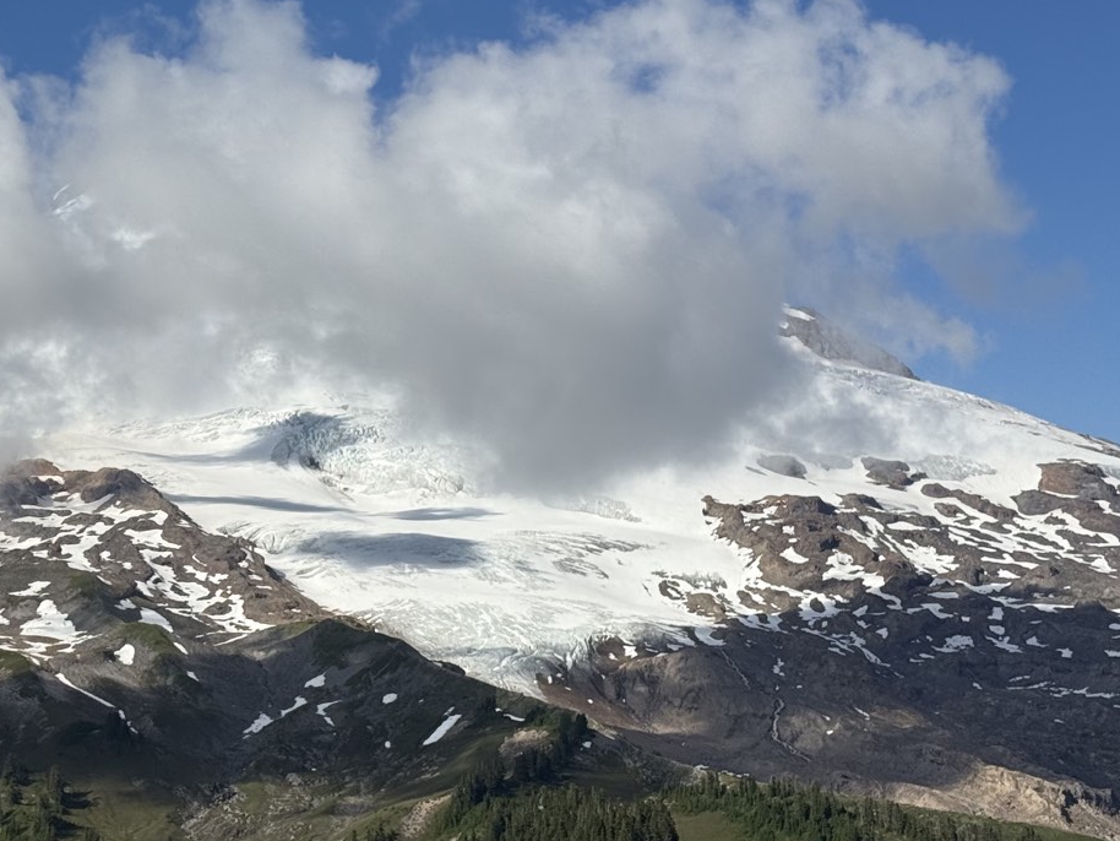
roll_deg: +0.8
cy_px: 430
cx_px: 202
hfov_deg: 22.9
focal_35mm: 84
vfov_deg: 17.6
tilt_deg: +8.0
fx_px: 2719
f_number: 1.78
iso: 64
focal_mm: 6.76
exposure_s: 1/9901
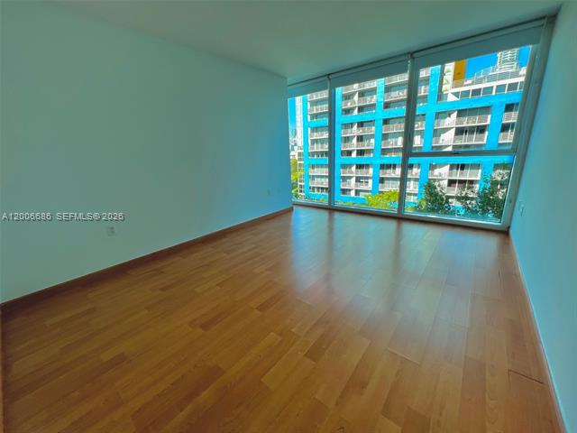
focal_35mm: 13
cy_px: 216
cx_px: 288
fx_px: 217
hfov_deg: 106.2
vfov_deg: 89.9
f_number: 1.8
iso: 32
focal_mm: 1.57
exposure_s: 1/248
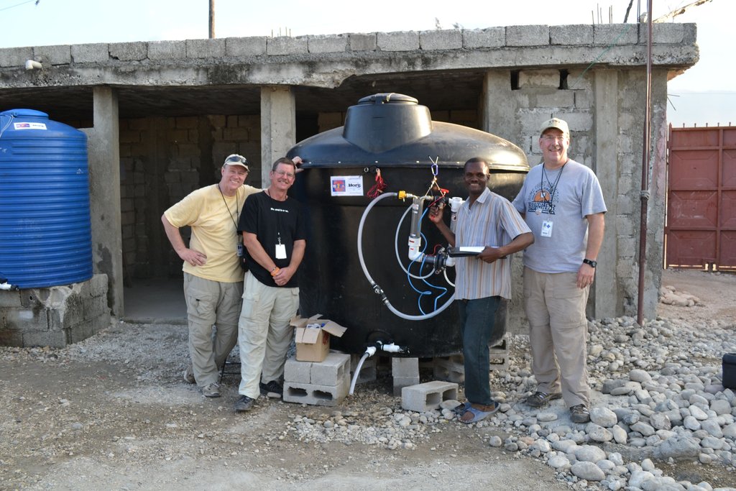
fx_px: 675
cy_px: 246
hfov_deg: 57.2
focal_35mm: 33
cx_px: 368
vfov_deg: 40.0
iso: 180
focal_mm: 22
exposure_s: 1/125
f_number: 5.6
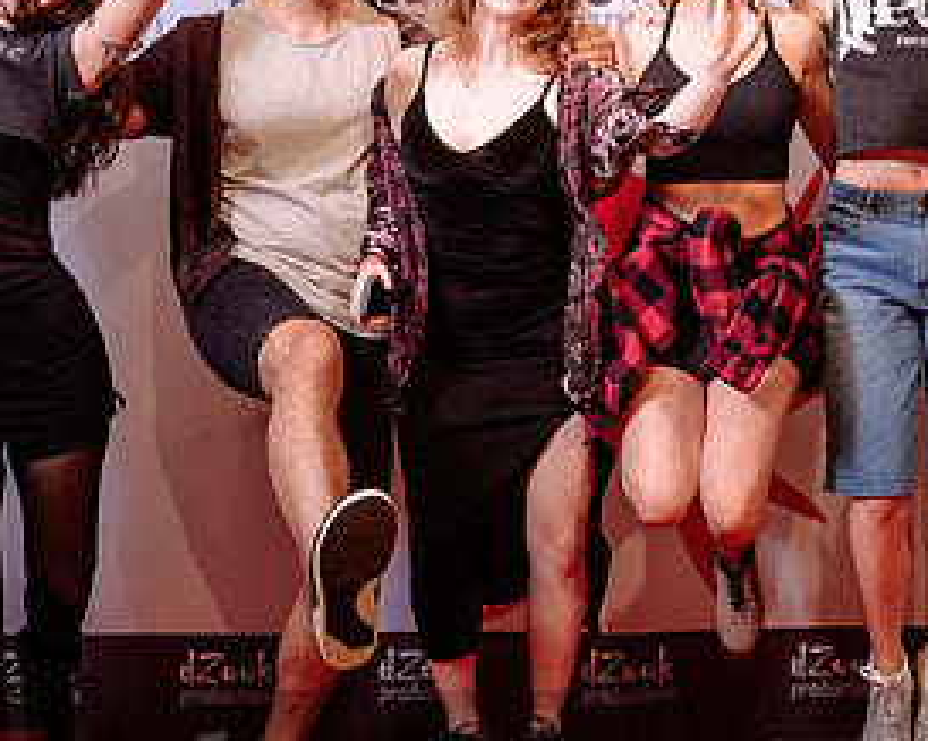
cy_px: 313
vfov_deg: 21.5
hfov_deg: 26.5
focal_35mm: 71
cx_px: 658
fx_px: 1949
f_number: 4.5
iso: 500
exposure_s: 1/100
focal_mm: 32
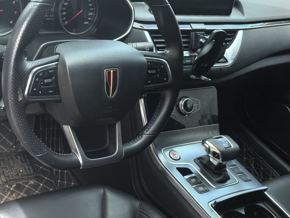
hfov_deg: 39.5
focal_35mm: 46
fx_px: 385
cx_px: 55
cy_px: 116
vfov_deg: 31.5
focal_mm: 6.98
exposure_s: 1/100
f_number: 4
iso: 80
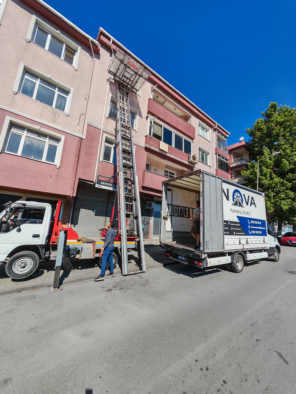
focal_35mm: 12
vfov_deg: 110.5
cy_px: 197
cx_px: 148
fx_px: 137
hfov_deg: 94.5
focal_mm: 1.82
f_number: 2
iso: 50
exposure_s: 1/1600
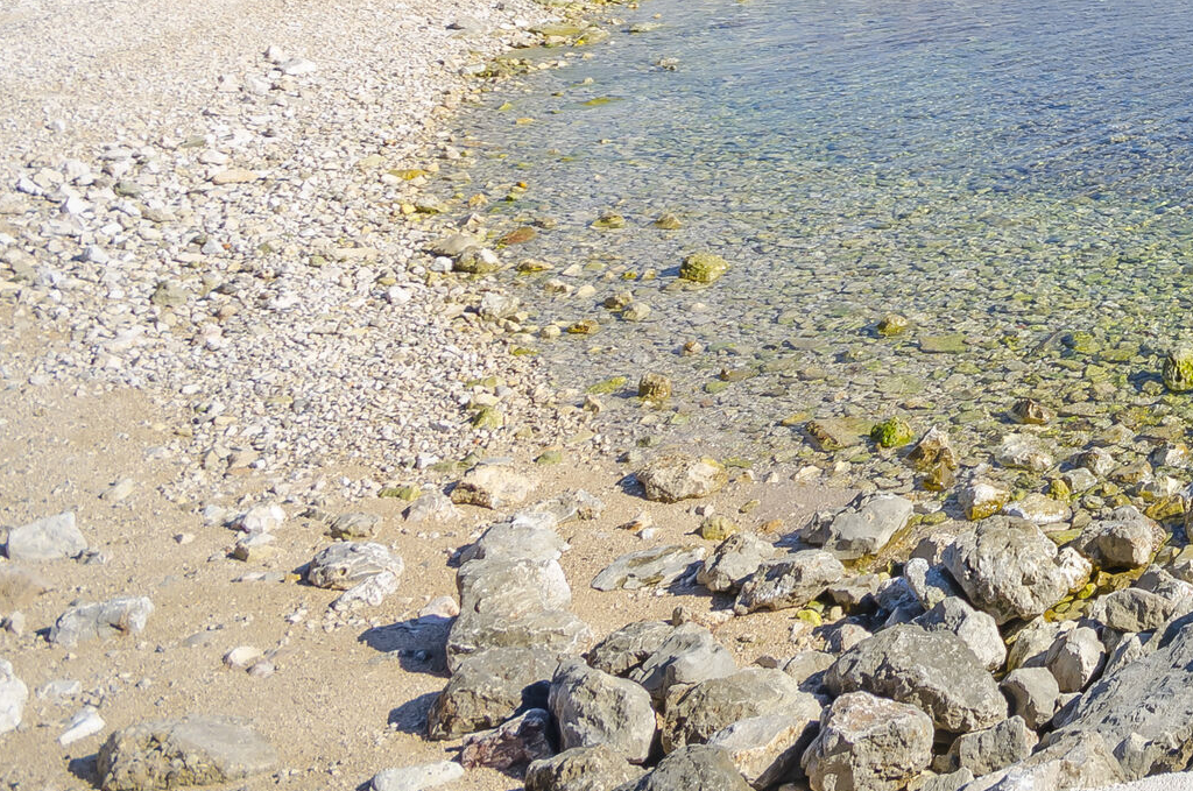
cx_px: 1570
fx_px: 1356
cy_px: -245
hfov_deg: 33.6
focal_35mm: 41
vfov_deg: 27.1
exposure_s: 1/250
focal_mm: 10
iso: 100
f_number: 7.1
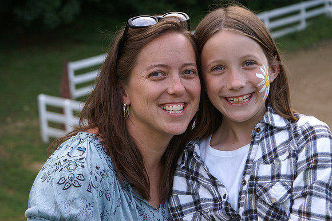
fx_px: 968
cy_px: 110
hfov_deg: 19.5
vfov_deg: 13.0
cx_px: 166
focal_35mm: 105
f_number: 5.6
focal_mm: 70
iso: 400
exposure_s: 1/125
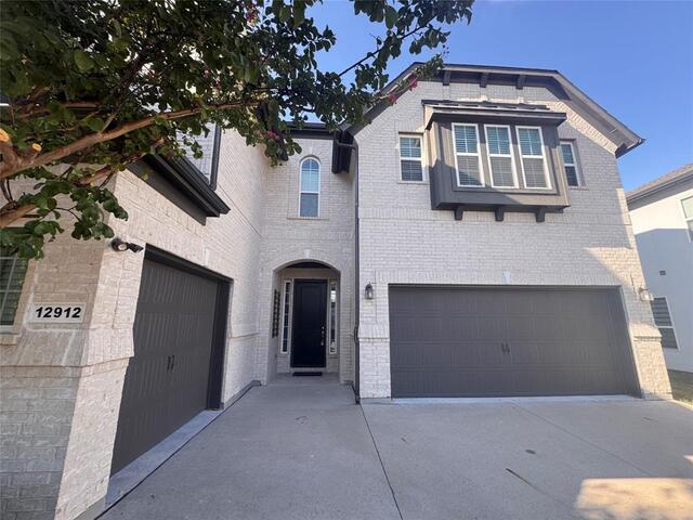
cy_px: 260
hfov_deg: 102.1
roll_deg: -0.4
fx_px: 280
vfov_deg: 85.7
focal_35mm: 14
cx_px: 346
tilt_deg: +13.5
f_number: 2.2
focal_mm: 2.22
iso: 40
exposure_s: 1/359
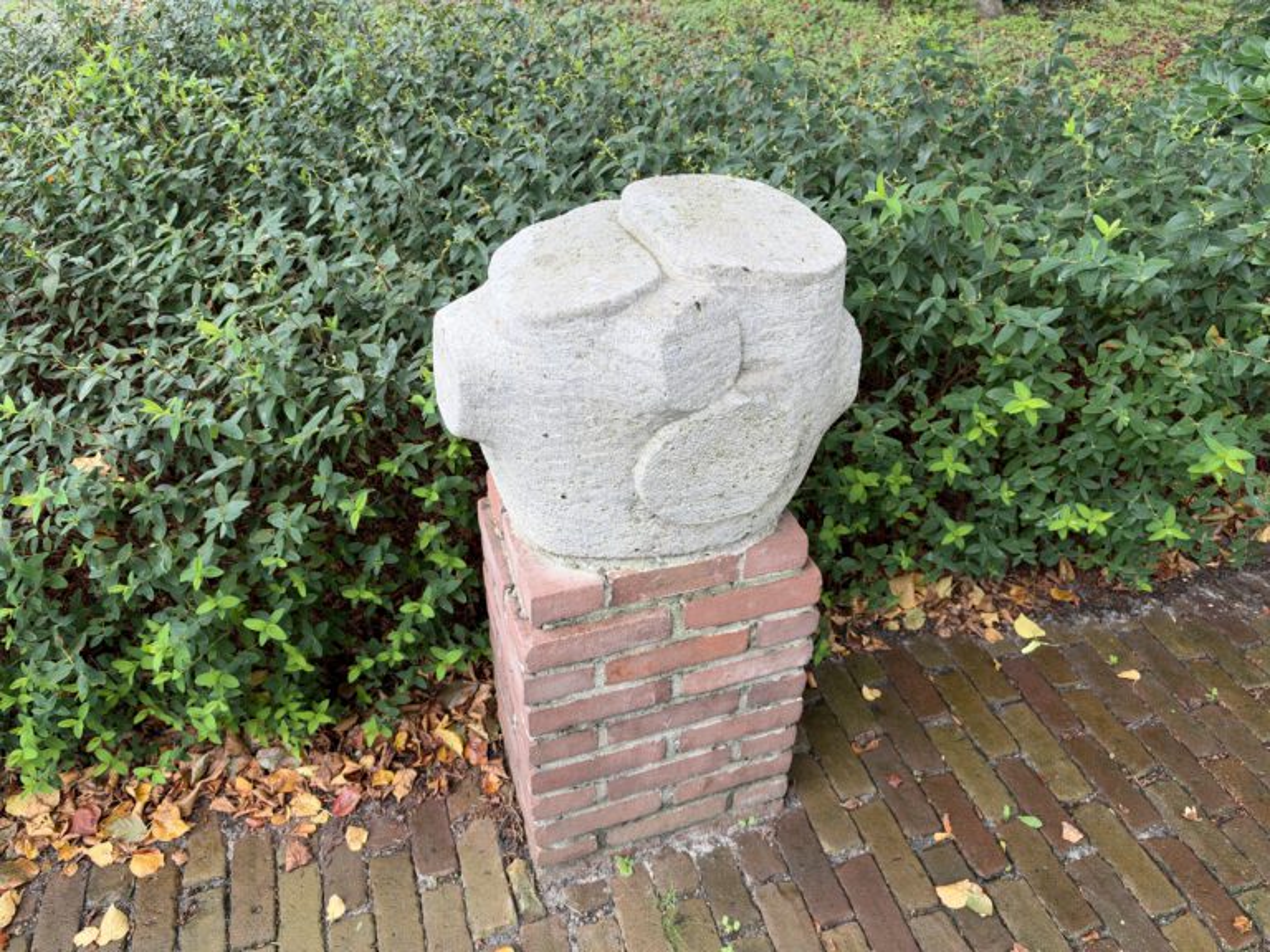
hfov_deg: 71.6
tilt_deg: -36.6
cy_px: 476
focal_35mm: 24
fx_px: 881
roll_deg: -1.2
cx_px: 635
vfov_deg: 56.8
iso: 64
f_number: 1.8
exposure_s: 1/121
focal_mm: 6.93
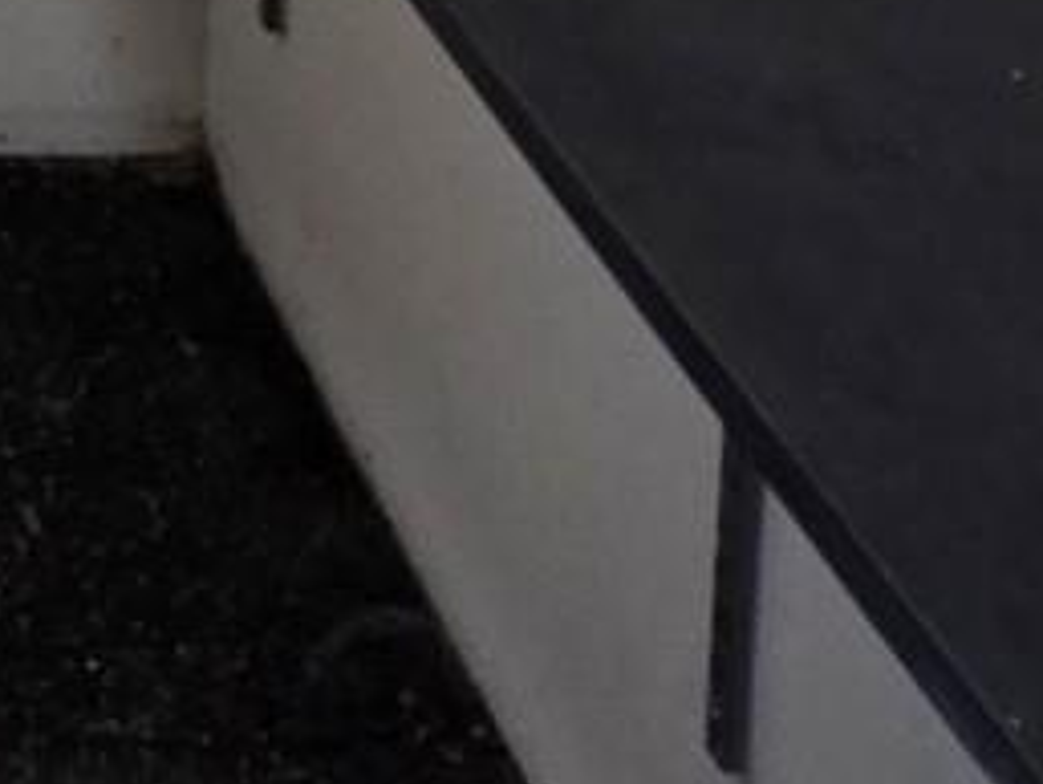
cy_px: -1133
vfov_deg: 13.2
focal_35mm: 81
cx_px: -706
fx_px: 2442
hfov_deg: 19.5
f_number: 2.2
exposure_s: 1/60
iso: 125
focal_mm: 2.2
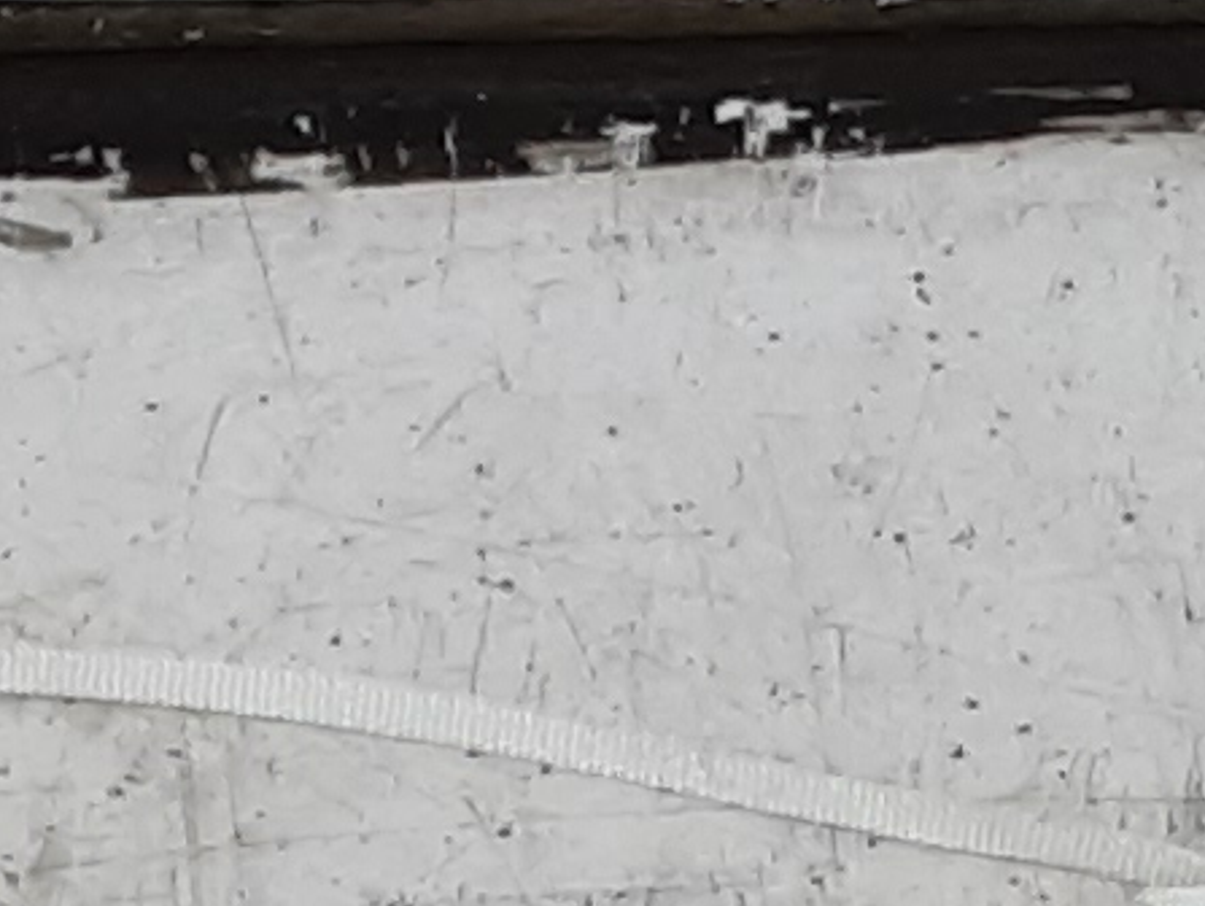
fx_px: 6863
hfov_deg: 10.0
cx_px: 574
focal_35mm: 197
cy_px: 2138
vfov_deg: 7.1
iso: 50
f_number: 1.9
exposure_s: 1/50
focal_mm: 2.91
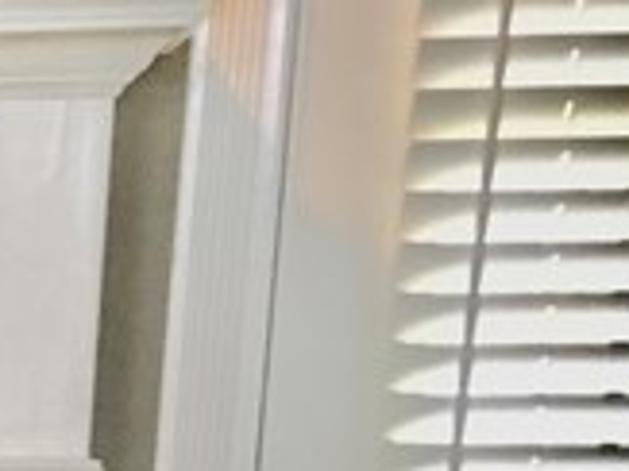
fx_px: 3305
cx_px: -1108
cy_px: 1050
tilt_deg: -11.8
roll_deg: -0.7
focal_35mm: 182
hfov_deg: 9.2
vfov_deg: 7.7
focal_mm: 4.15
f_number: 2.2
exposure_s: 1/17
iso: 200
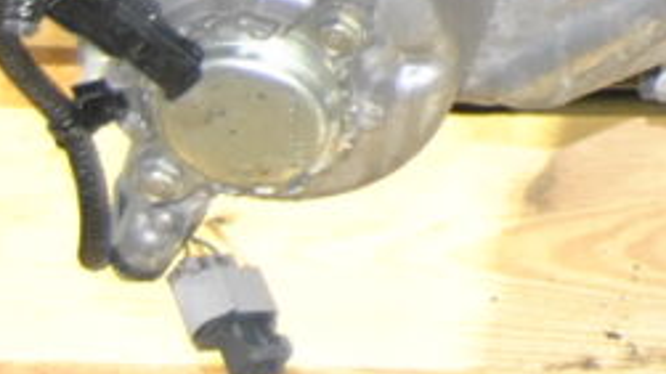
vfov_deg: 4.5
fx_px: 4608
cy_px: -720
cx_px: 1648
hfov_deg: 7.6
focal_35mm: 261
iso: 800
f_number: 5
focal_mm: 26
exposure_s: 1/60
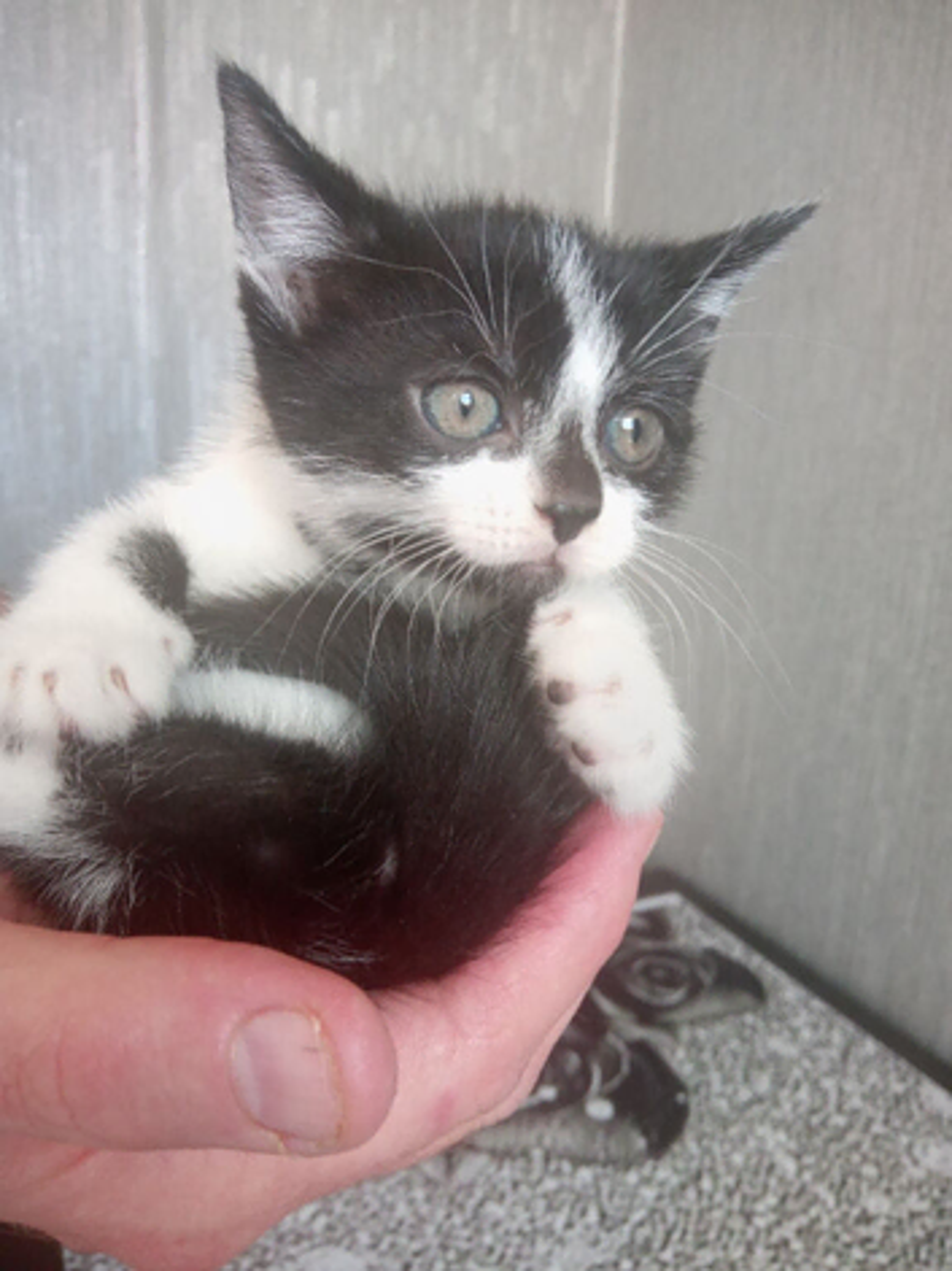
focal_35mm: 28
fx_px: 1027
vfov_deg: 63.5
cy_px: 636
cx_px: 476
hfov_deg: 49.7
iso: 417
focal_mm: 3.54
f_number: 2
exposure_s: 1/33.3
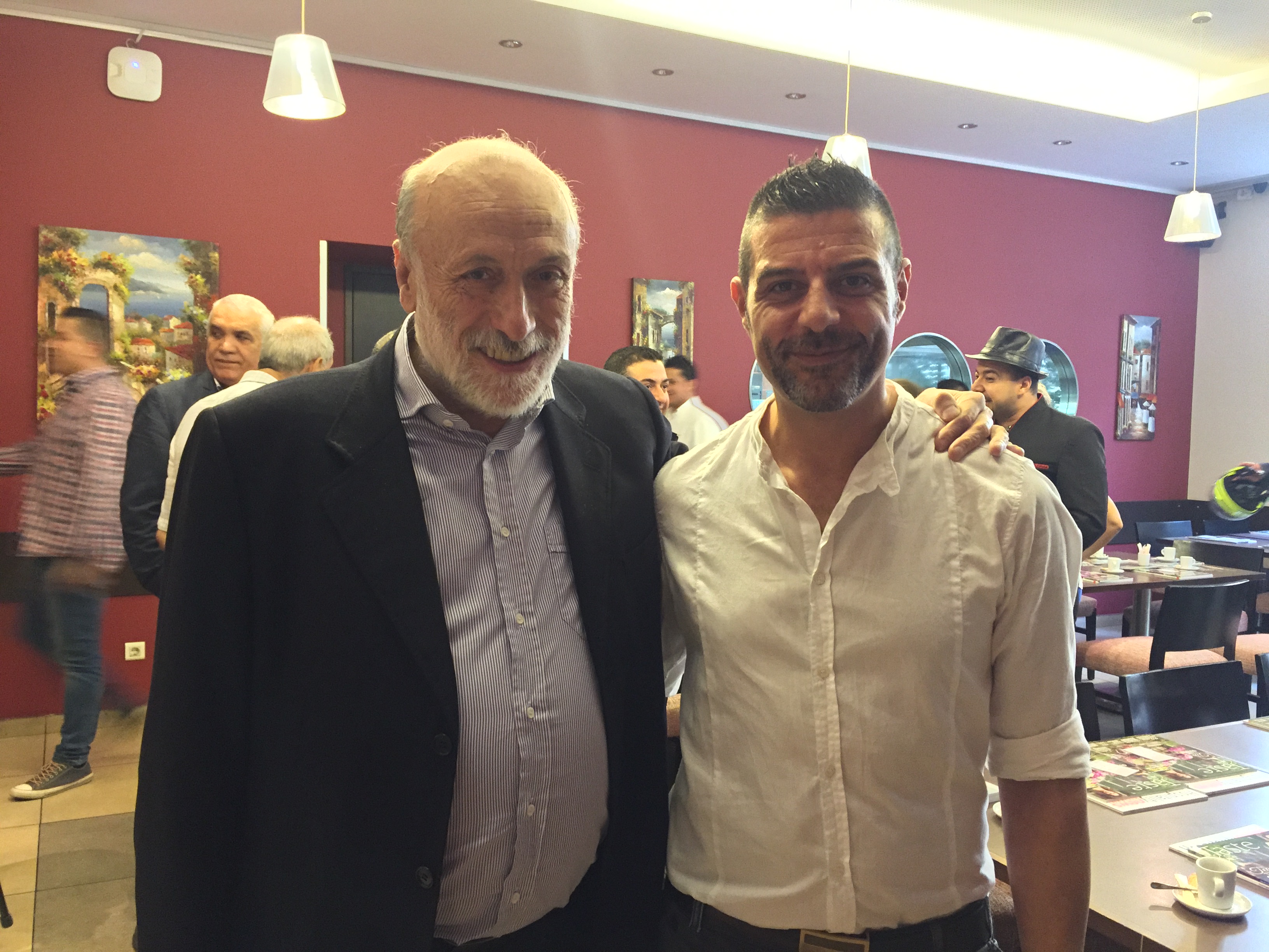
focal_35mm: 29
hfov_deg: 61.7
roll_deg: -2.3
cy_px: 476
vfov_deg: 48.2
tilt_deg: -3.9
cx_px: 634
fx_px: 1063
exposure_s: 1/17
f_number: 2.2
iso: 320
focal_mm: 4.15
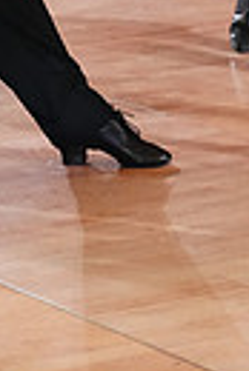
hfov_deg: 4.4
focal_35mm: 312
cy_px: -243
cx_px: 47
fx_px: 3228
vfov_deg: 6.5
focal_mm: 70
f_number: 3.2
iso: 3200
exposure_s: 1/640
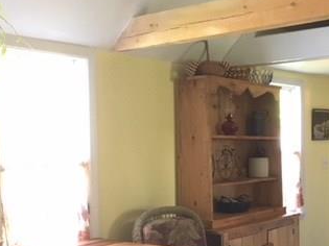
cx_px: 207
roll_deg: +1.9
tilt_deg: -3.9
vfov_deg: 24.6
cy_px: 170
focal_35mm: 59
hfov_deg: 32.5
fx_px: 561
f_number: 2.2
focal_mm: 4.15
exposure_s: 1/17
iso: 200
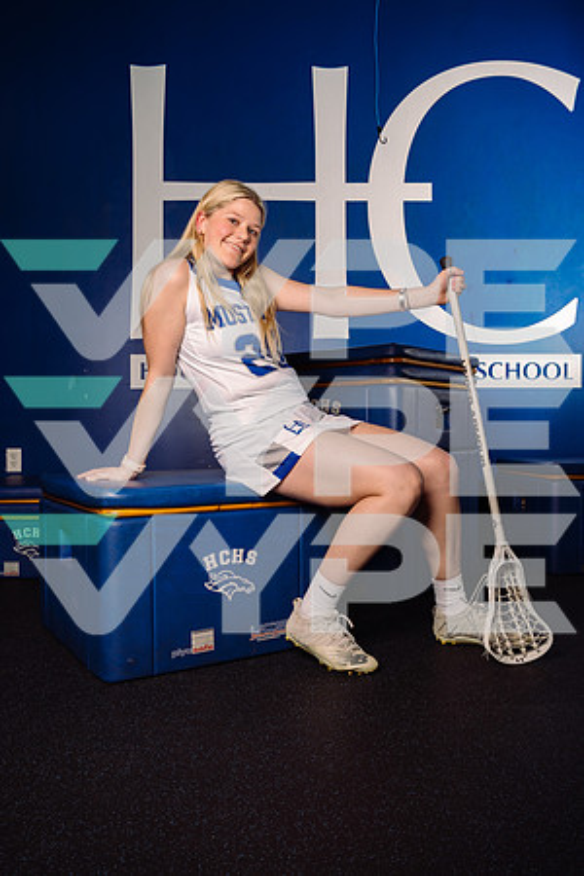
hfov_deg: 43.6
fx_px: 730
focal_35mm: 30
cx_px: 292
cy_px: 438
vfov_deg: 61.9
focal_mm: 30
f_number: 7.1
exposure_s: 1/250
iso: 200
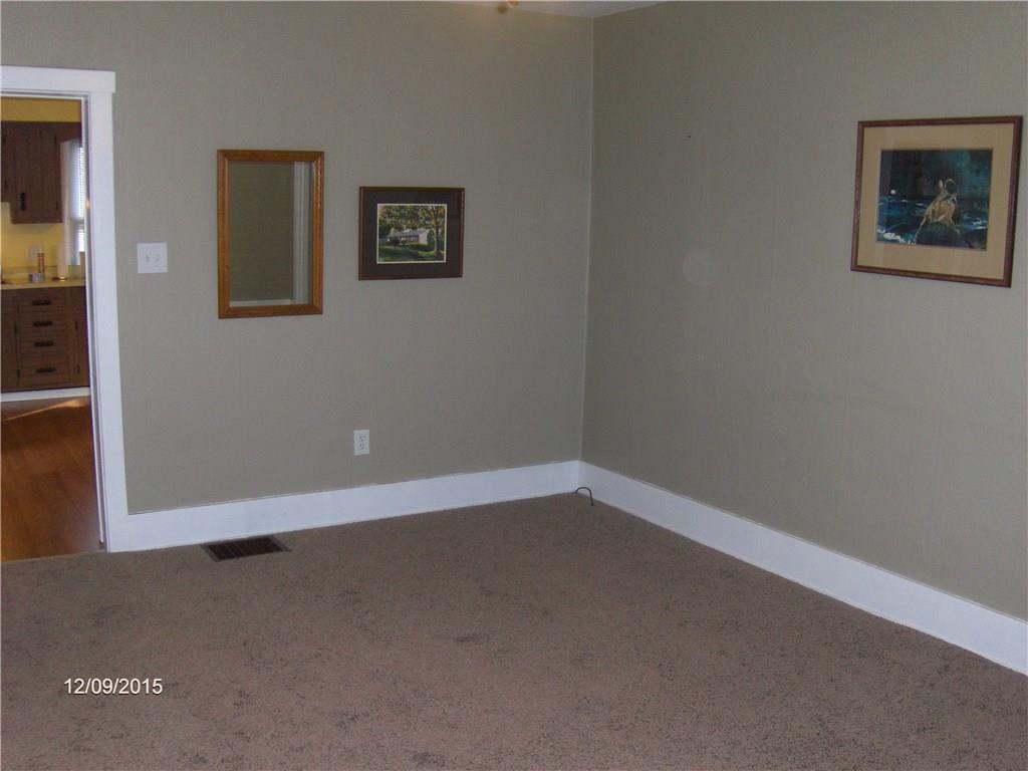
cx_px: 514
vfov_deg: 40.7
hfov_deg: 52.6
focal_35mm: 35
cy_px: 386
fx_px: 1039
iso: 161
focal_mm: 7.5
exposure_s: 1/60
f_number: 2.8
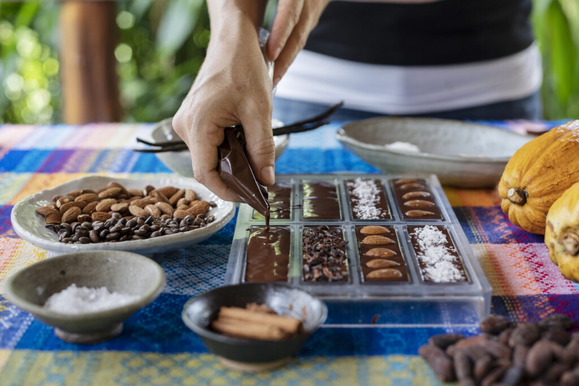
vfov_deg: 27.0
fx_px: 804
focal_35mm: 50
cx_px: 290
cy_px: 193
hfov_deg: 39.6
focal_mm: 50
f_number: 3.2
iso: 500
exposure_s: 1/250
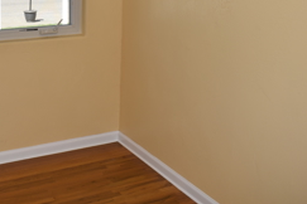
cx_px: 61
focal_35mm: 50
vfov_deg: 26.1
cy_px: 18
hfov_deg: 38.1
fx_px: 426
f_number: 5.6
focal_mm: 18
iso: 100
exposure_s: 1/125
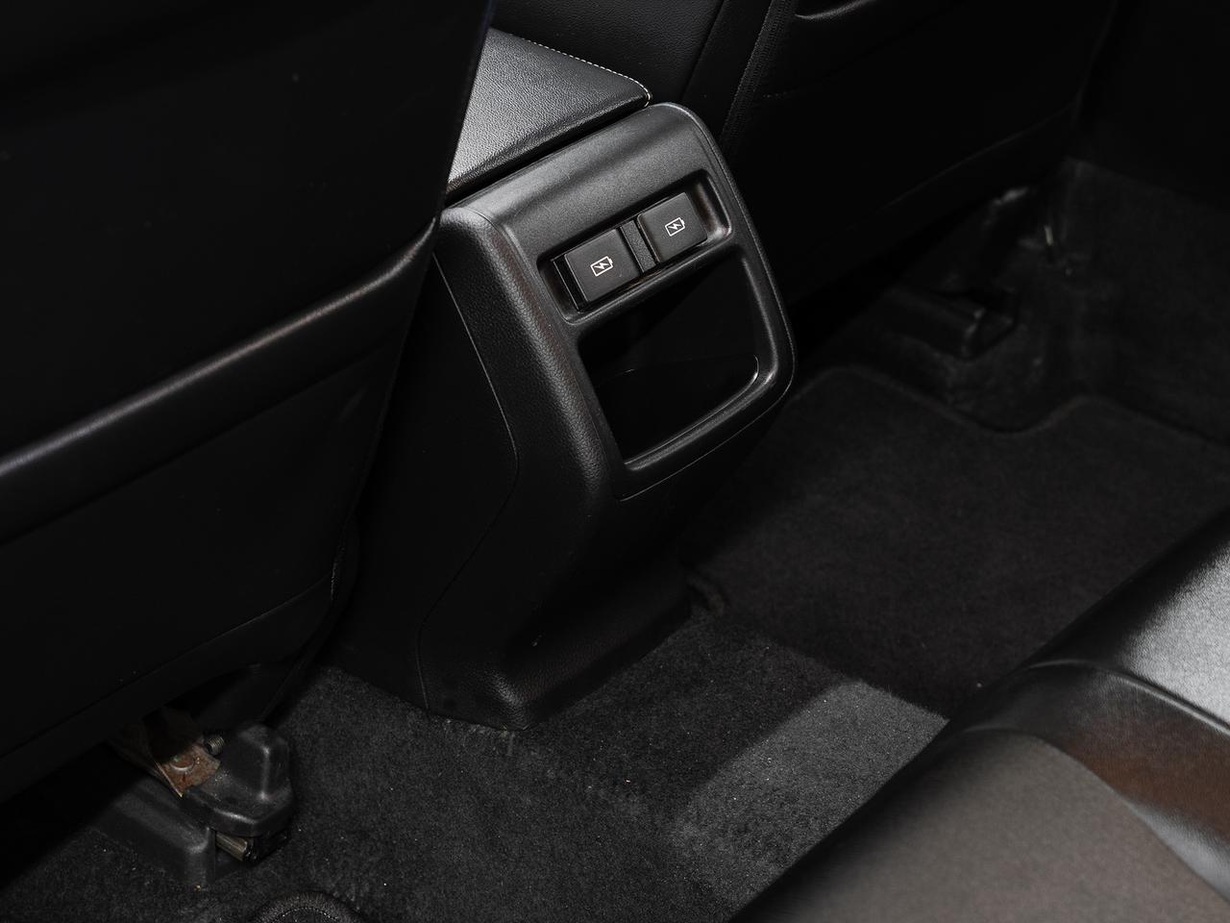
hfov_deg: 22.7
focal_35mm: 86
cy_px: 568
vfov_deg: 17.1
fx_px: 3067
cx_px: 640
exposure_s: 1/1.25
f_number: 5.6
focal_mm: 64.8
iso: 100
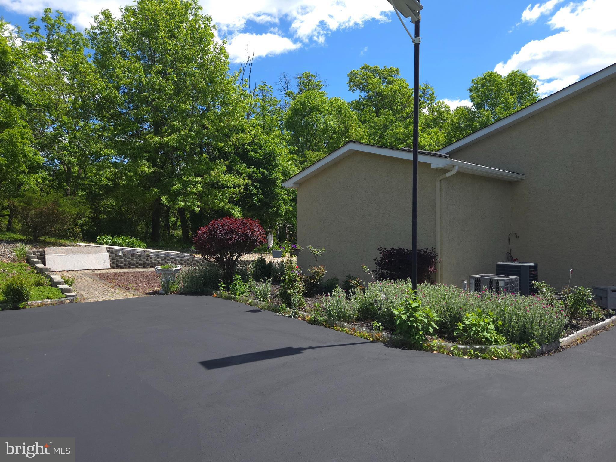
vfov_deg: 58.9
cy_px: 231
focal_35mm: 23
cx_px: 308
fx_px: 409
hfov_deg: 73.9
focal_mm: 5.4
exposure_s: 1/1504
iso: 50
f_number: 1.8
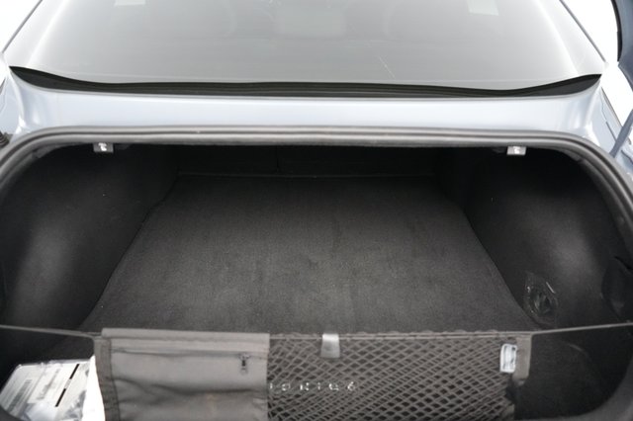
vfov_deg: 53.1
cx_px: 316
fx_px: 422
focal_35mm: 24
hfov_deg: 73.8
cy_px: 210
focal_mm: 24
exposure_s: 1/250
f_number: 2.8
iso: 12800
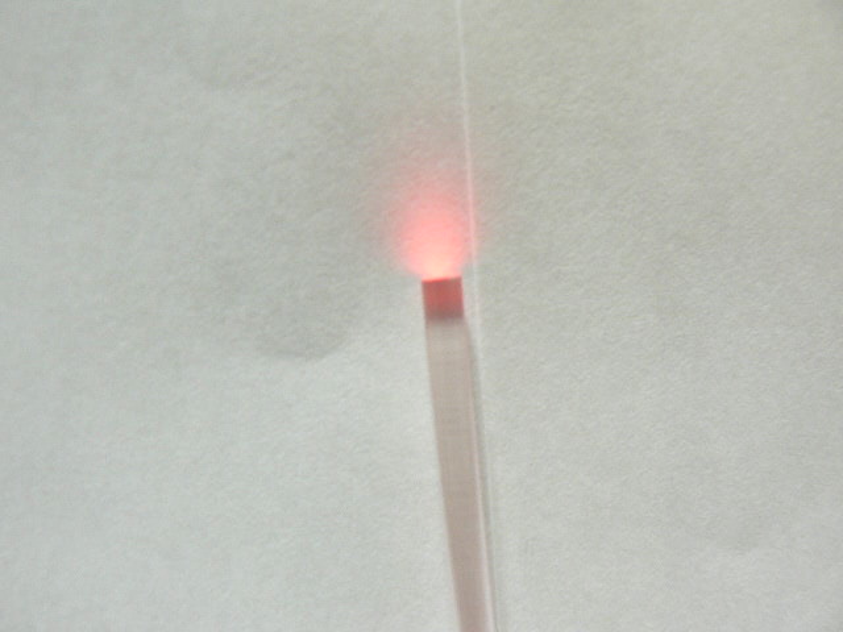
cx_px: 422
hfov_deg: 51.4
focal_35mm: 36
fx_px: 877
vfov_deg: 39.7
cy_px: 316
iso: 200
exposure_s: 1/13
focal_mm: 6
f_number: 2.8
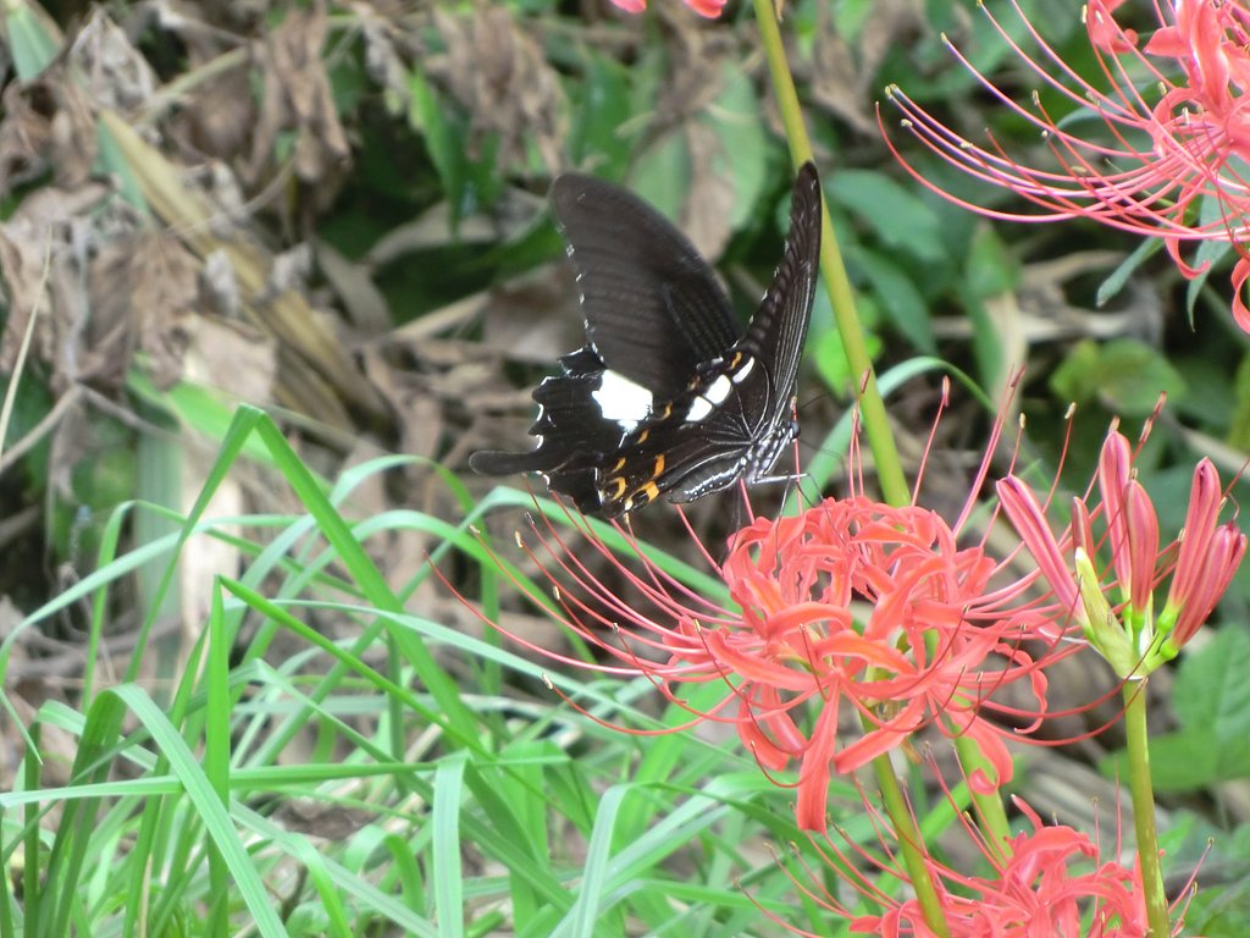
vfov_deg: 7.5
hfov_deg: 9.9
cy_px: 469
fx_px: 7186
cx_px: 625
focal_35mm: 199
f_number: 5.2
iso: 250
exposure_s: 1/200
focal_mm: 35.7
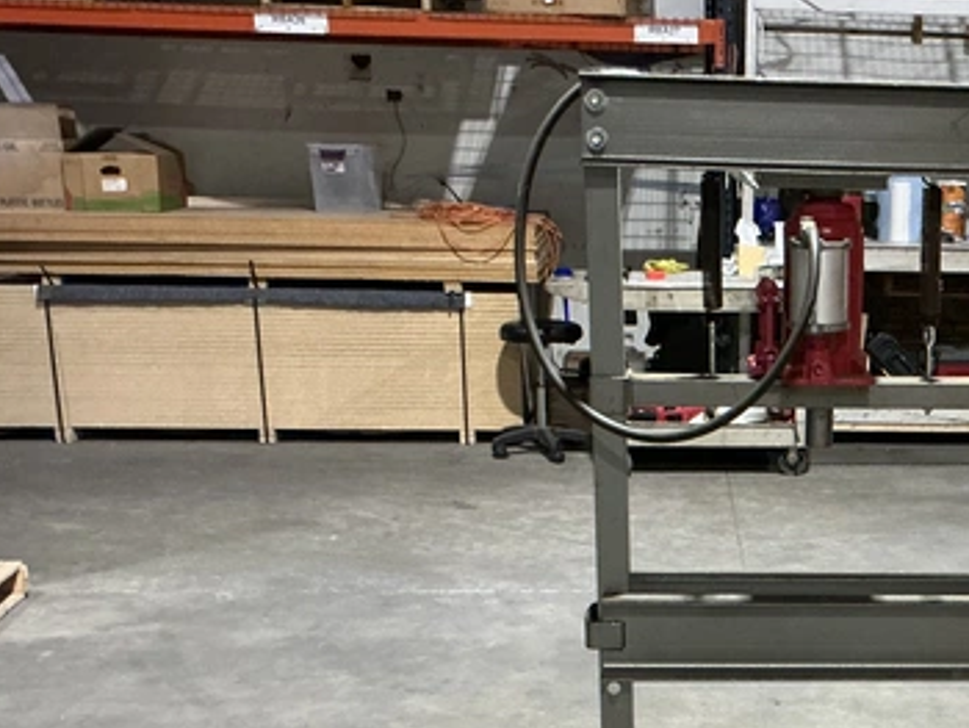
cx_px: 844
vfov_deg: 23.9
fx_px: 1681
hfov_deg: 30.9
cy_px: 621
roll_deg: -2.0
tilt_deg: -16.3
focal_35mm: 60
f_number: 1.8
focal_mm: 3
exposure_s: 1/47
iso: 320
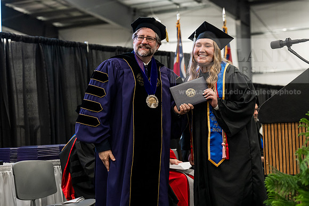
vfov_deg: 15.9
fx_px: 738
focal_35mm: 86
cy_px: 103
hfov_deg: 23.6
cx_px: 154
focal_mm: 86
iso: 4000
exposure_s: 1/200
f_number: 4.5
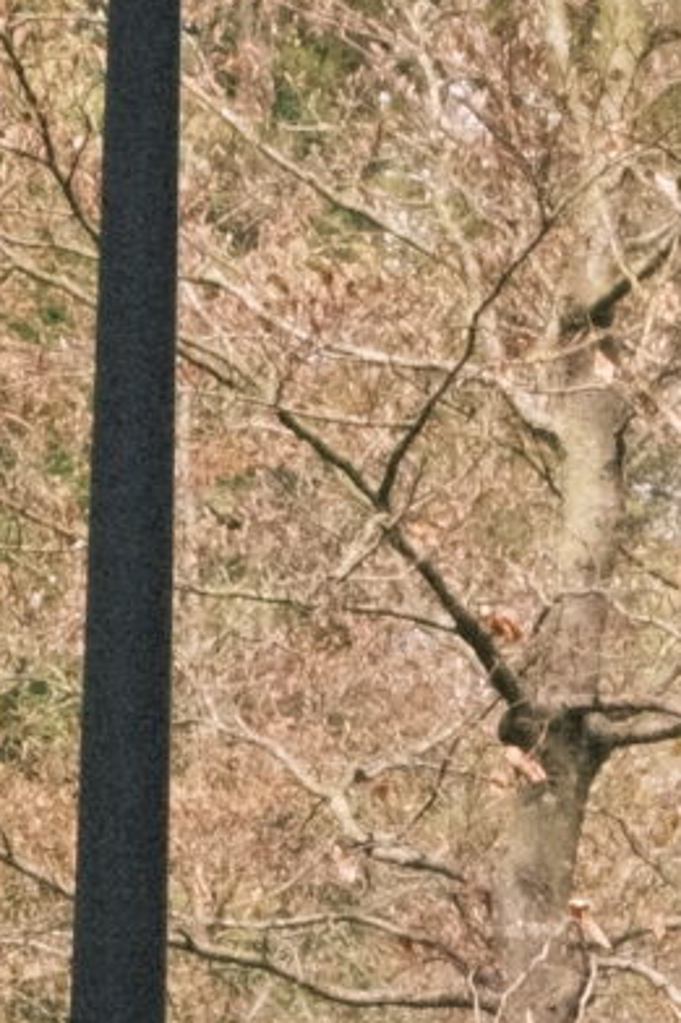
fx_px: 10024
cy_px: 1780
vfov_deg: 5.7
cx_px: -1233
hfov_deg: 3.8
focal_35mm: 353
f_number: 22
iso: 500
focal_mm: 35.8
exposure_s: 1/40
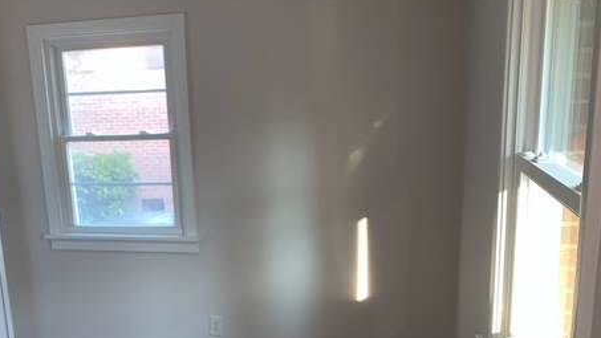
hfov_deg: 49.9
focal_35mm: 40
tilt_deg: -13.6
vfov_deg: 29.2
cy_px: 261
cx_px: 220
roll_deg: +2.6
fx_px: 638
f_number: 1.8
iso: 40
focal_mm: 4.25
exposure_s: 1/17
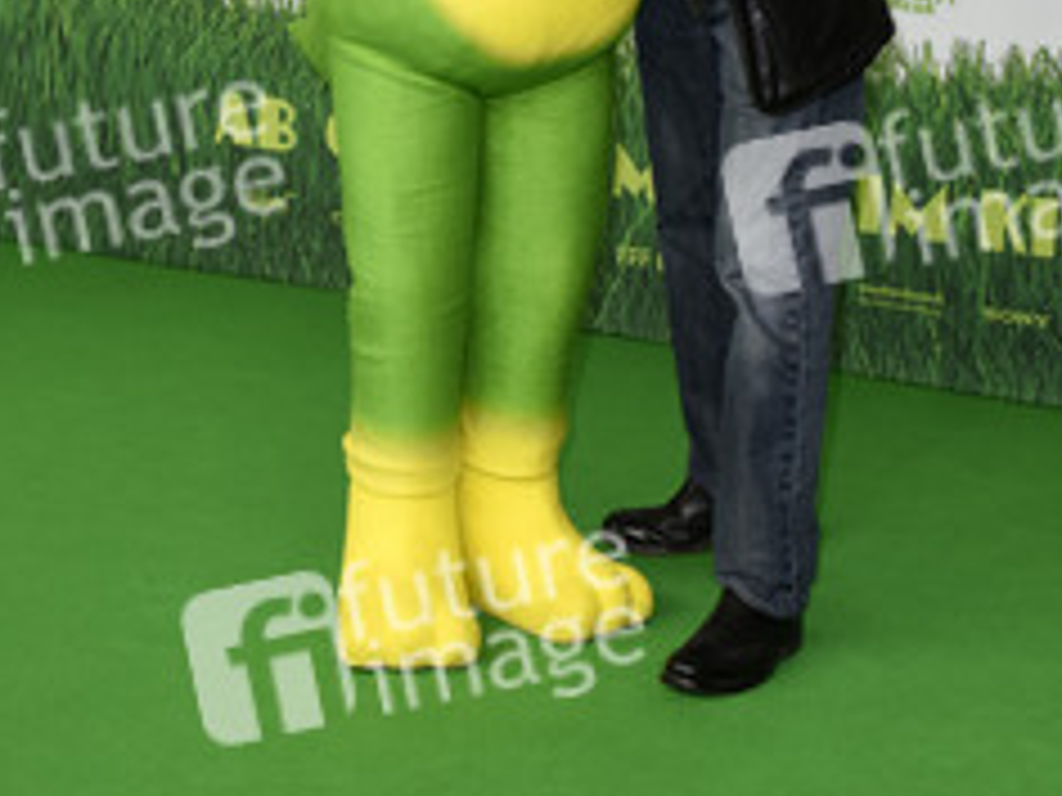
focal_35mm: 83
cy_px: -36
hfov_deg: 23.6
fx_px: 2546
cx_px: 544
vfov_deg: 17.3
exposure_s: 1/125
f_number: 5.6
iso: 500
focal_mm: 34
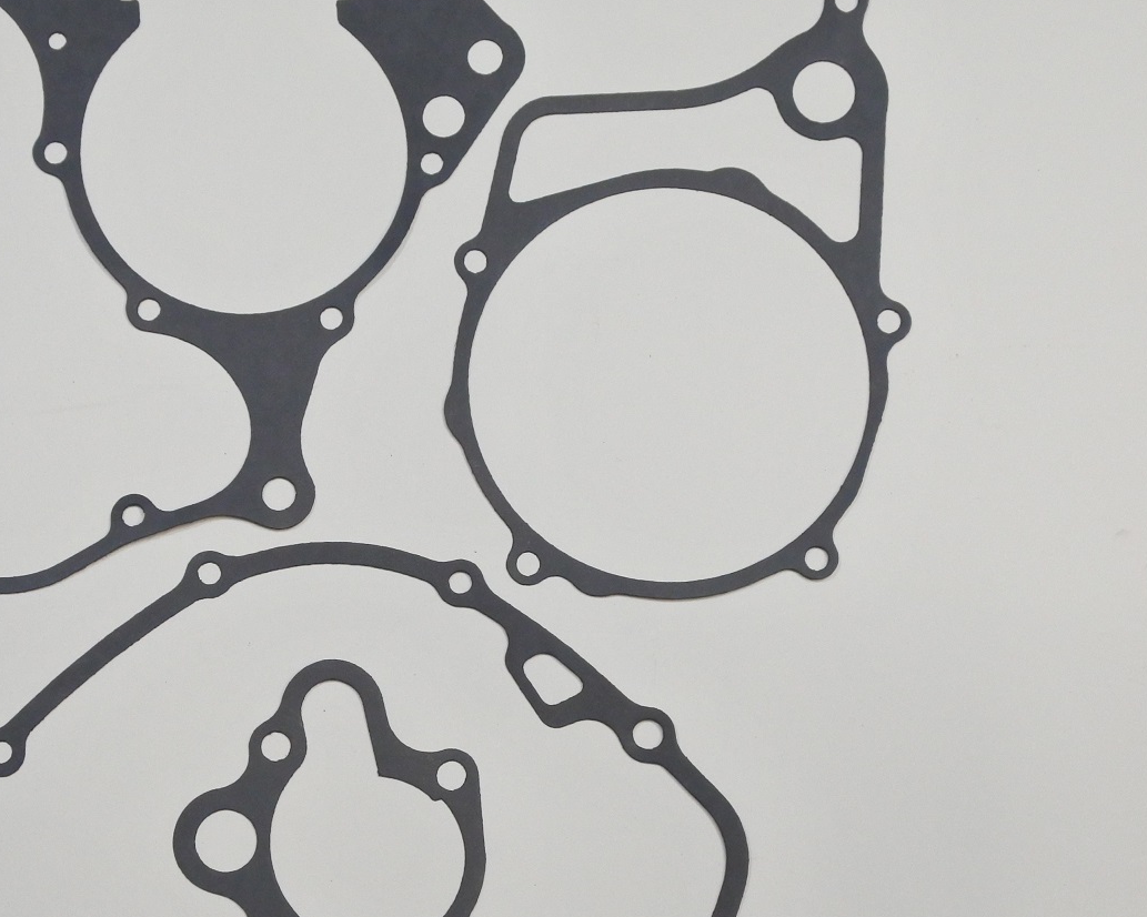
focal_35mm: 85
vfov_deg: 18.0
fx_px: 2885
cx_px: 328
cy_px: 552
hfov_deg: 22.3
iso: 800
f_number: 4.5
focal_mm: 19.3
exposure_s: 1/125
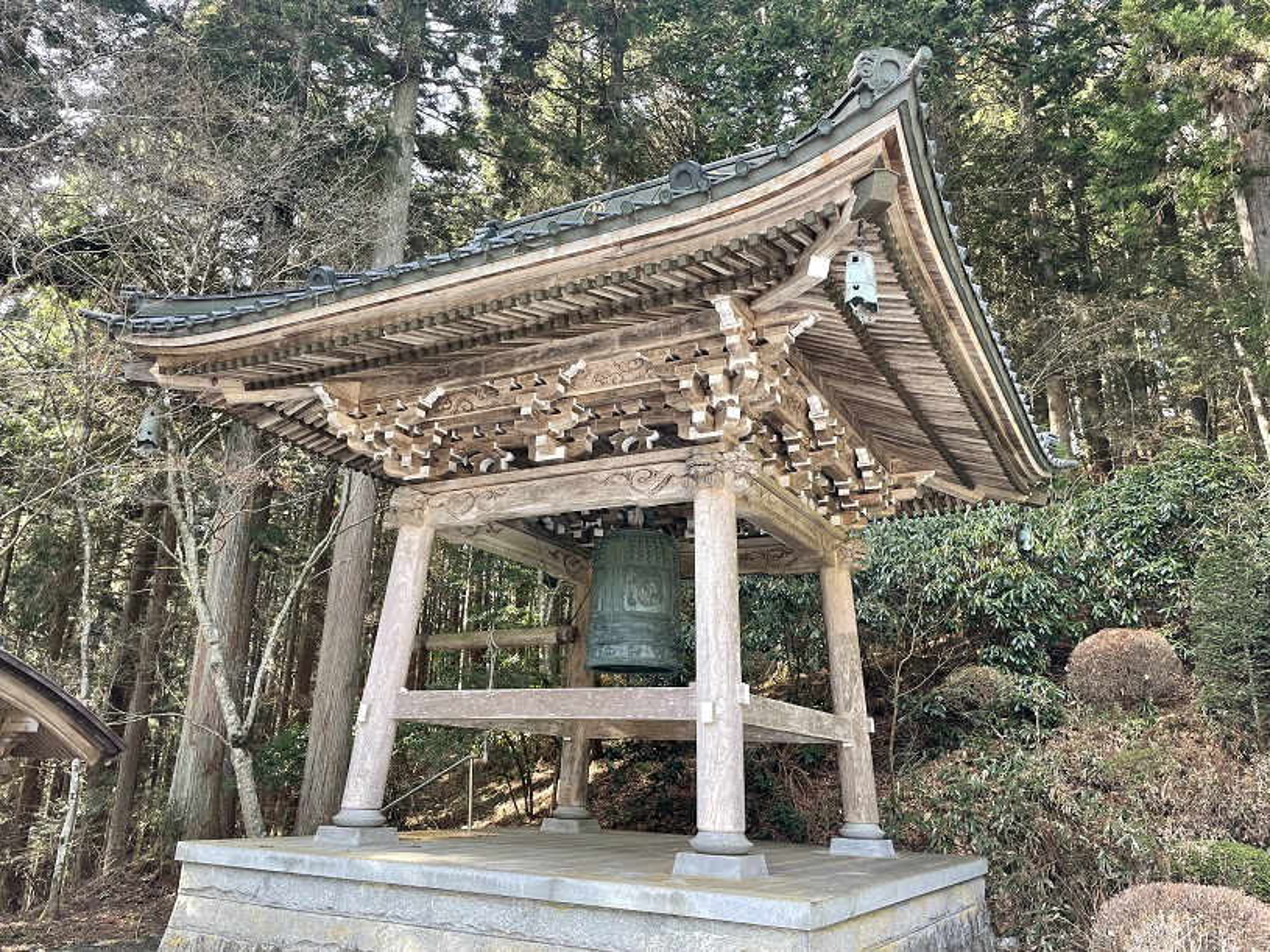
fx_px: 954
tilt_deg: +17.1
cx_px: 635
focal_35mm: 26
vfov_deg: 53.1
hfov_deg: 67.3
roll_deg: -2.3
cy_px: 476
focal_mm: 4.2
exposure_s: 1/121
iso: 64
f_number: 1.6
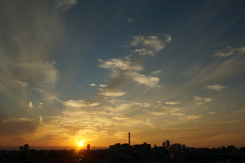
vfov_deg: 38.3
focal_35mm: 34
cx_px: 122
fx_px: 235
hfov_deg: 55.1
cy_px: 82
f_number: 9
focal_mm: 23
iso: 100
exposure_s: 1/160
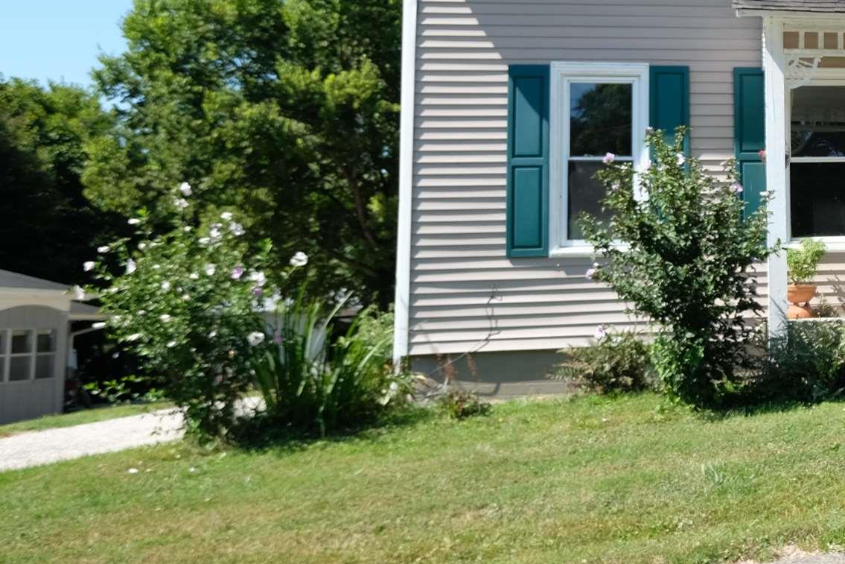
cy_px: 179
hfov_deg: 35.4
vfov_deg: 29.0
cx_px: 965
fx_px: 1080
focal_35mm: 46
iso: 200
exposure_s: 1/850
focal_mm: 11.5
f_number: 4
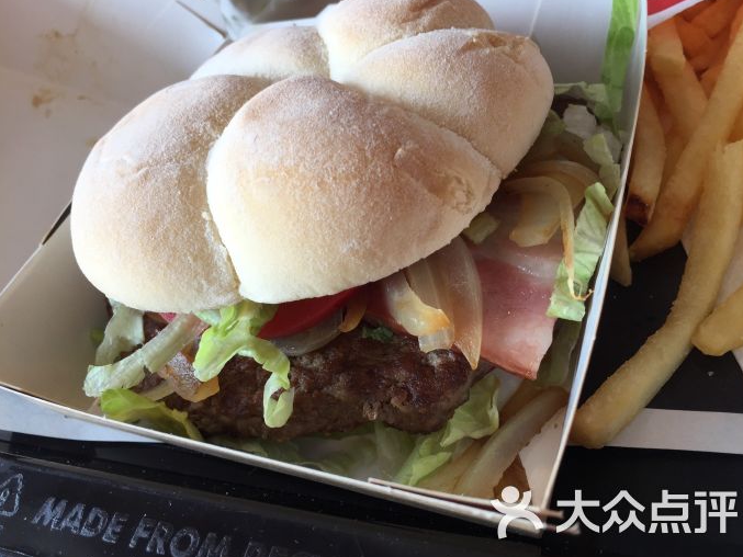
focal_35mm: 30
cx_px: 382
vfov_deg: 46.8
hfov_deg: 59.9
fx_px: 644
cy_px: 281
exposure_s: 1/100
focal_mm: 4.15
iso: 40
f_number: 2.2
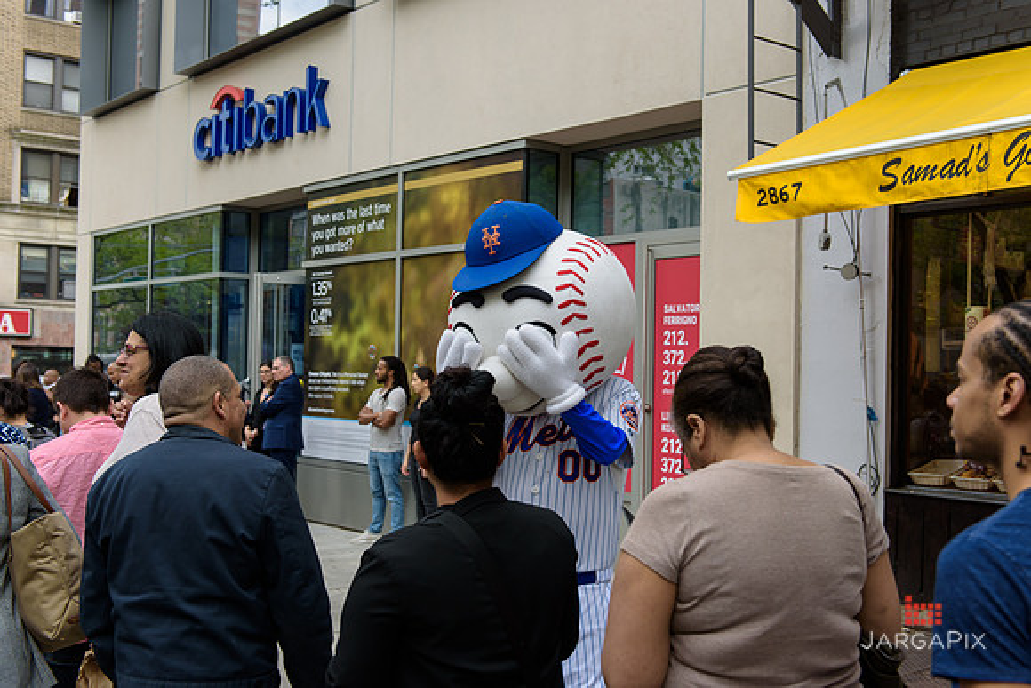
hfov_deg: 48.4
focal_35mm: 40
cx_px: 516
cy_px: 344
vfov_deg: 33.4
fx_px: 1146
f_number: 4
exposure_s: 1/250
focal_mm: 40
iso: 200
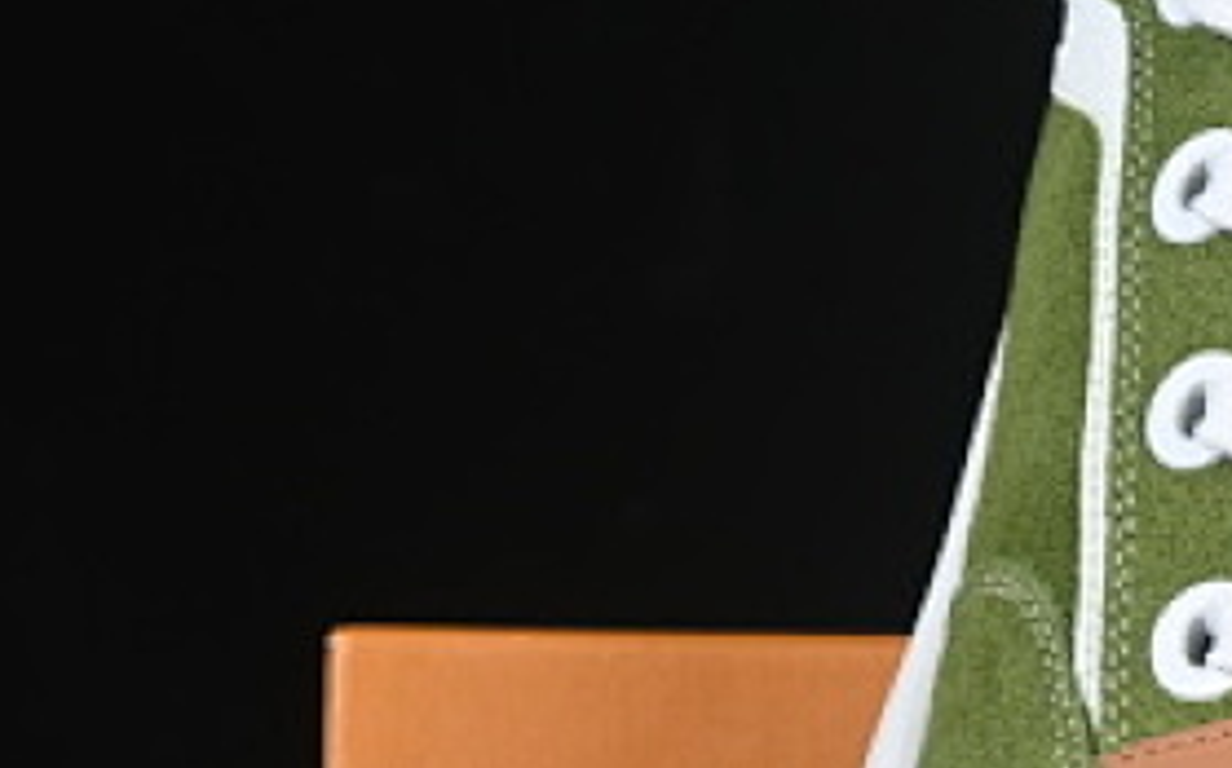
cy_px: 865
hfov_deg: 7.0
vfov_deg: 4.4
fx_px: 9932
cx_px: 2040
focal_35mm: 296
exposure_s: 1/80
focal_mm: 50
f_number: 7.1
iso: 160
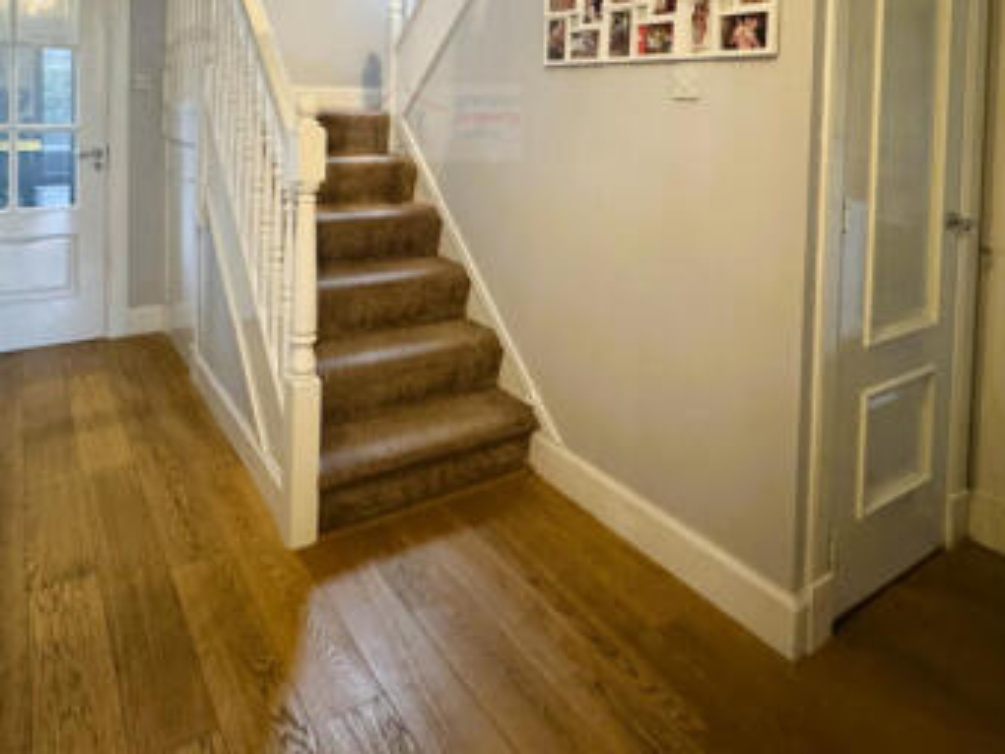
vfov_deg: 52.2
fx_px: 697
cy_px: 123
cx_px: 436
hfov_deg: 71.3
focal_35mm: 24
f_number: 2.2
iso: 1000
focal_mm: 2.22
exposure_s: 1/50
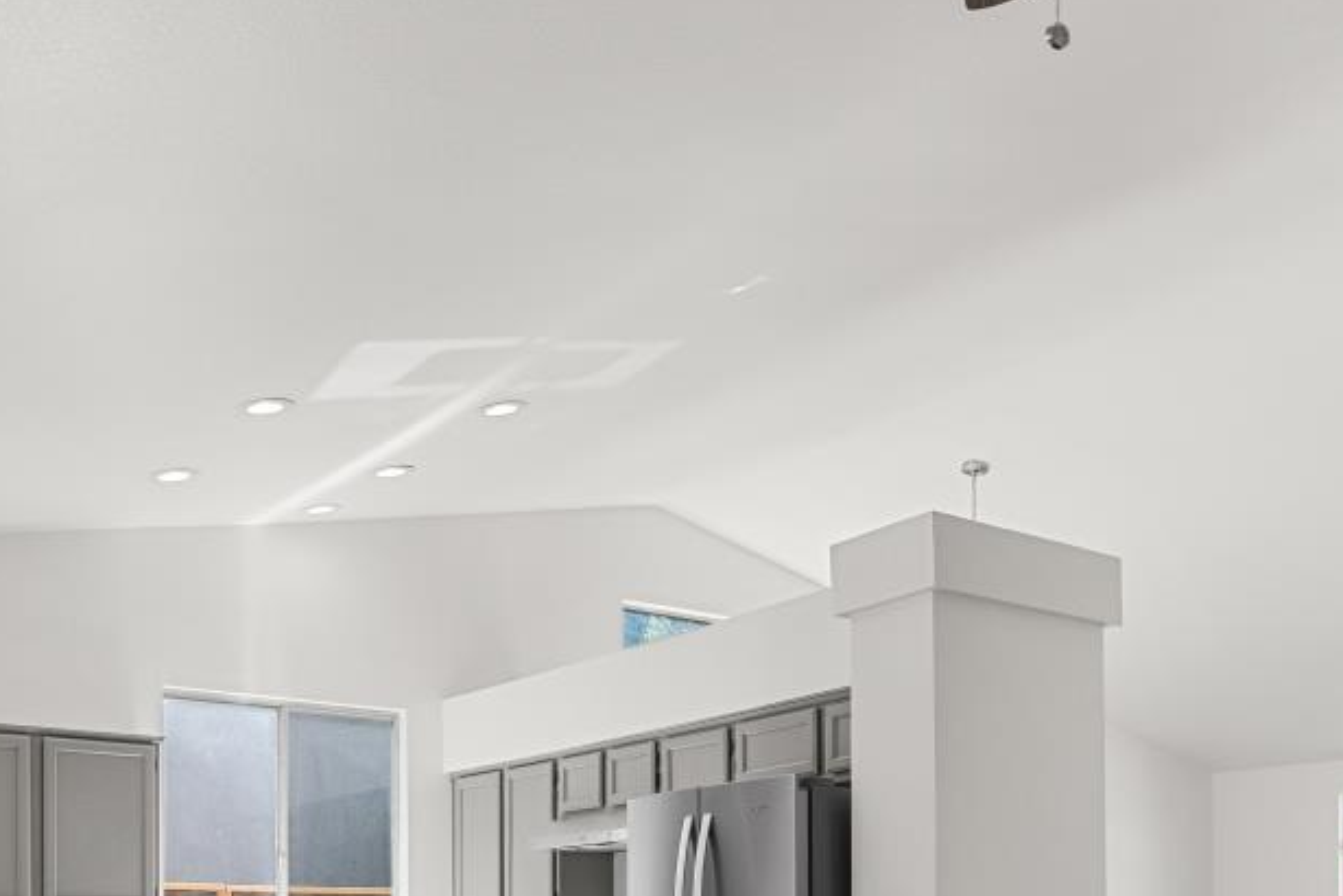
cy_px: 905
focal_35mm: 39
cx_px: 631
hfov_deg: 49.5
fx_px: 1455
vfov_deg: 31.5
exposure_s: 1/50
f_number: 6.3
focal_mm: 16
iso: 500
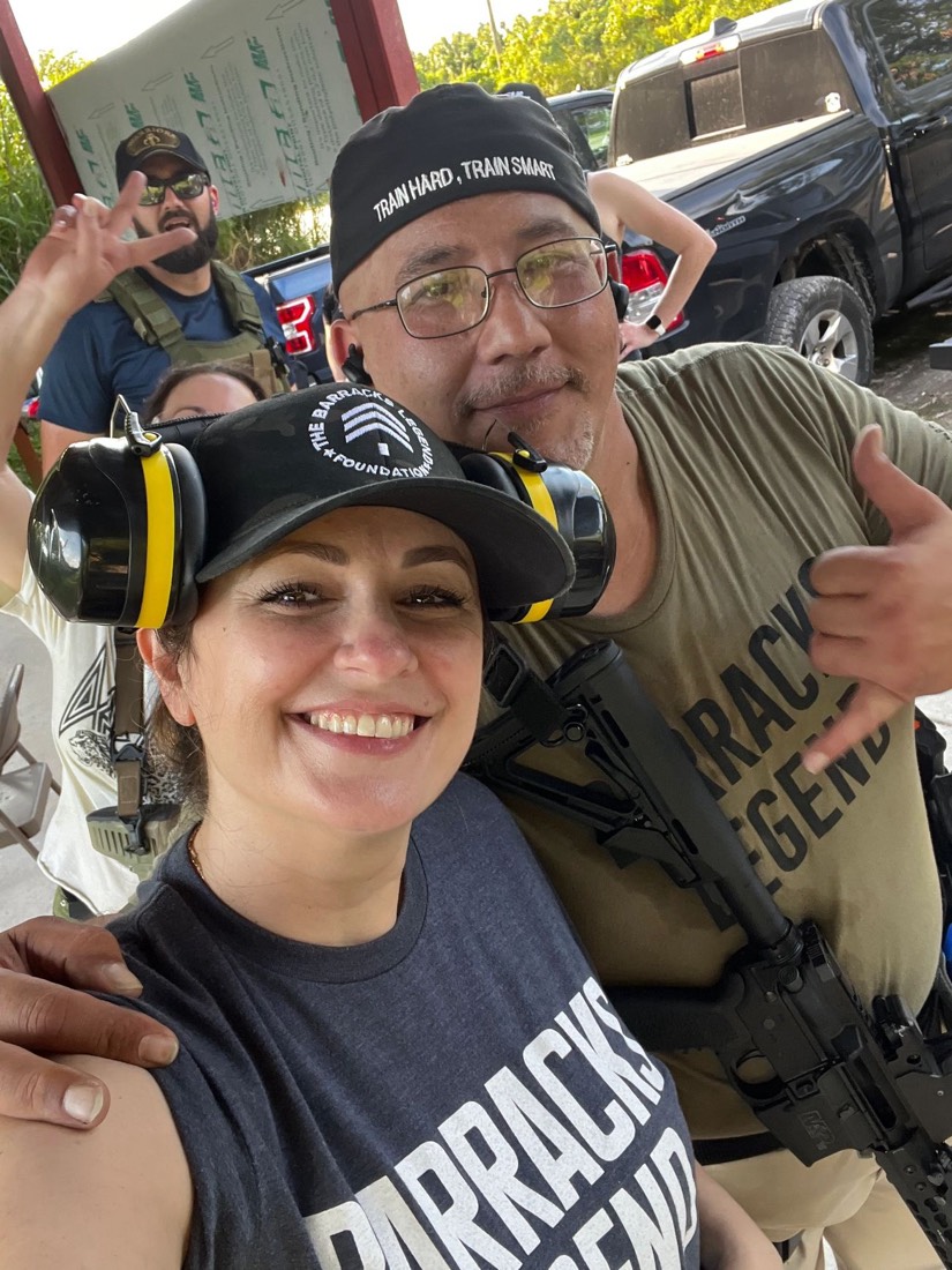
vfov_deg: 60.0
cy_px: 635
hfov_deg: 46.8
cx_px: 476
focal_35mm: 30
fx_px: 1100
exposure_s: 1/121
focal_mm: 2.71
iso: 80
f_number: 2.2
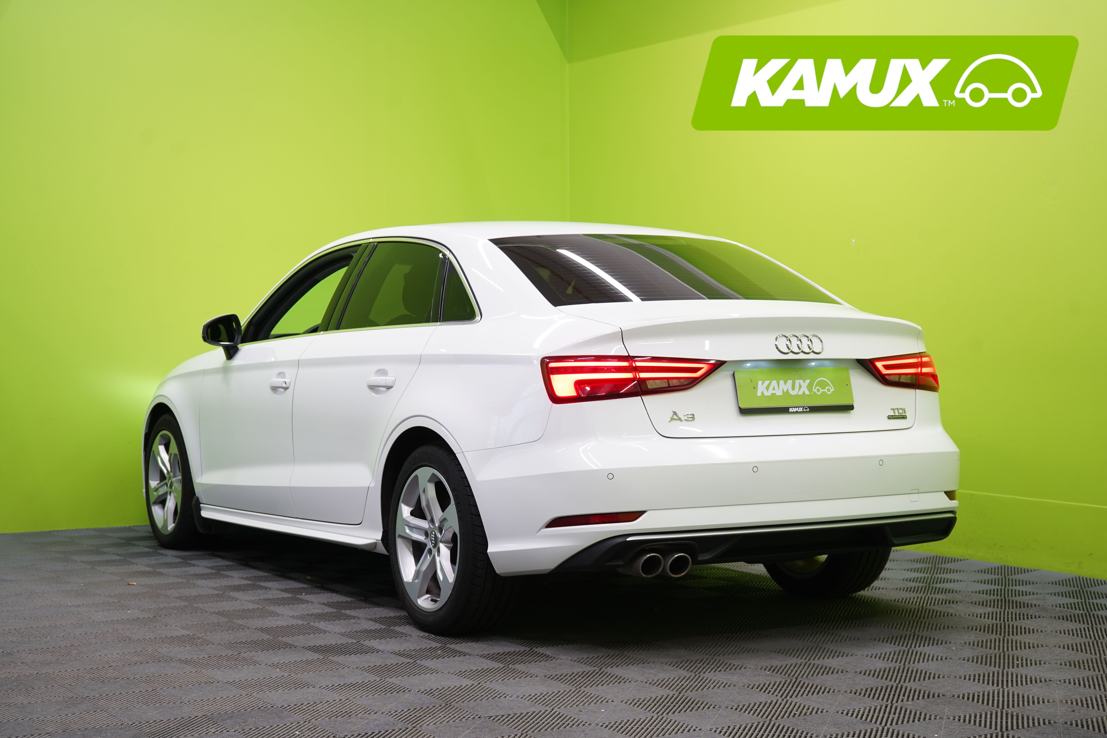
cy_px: 369
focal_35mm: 56
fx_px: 1722
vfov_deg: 24.2
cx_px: 554
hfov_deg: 35.6
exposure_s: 1/30
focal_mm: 56
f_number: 5.6
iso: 400
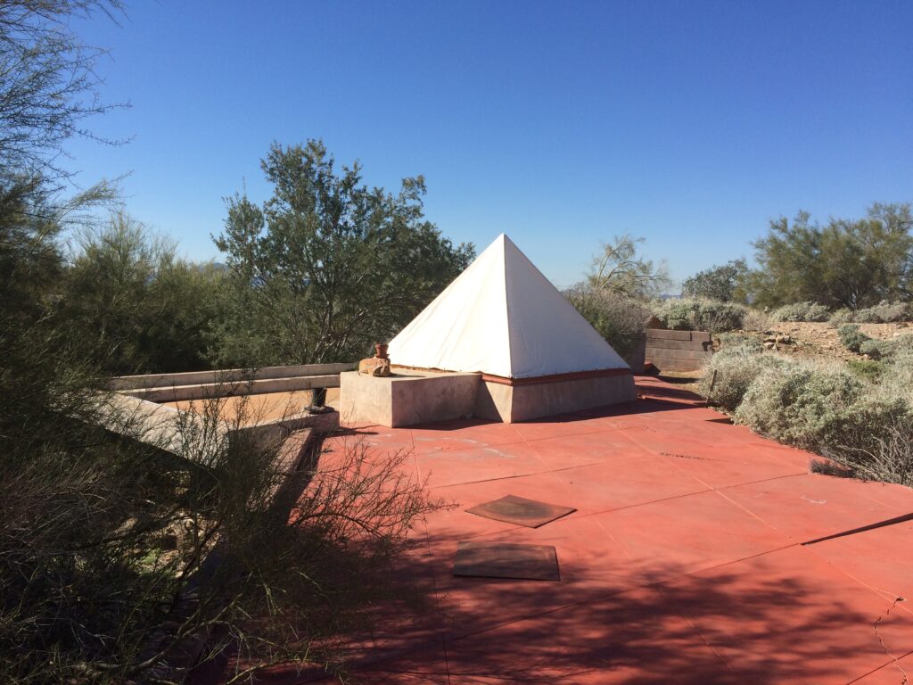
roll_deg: -1.6
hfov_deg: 61.7
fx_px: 765
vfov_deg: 48.2
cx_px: 456
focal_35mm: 29
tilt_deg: -4.9
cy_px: 342
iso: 32
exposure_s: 1/2160
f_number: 2.2
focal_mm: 4.15
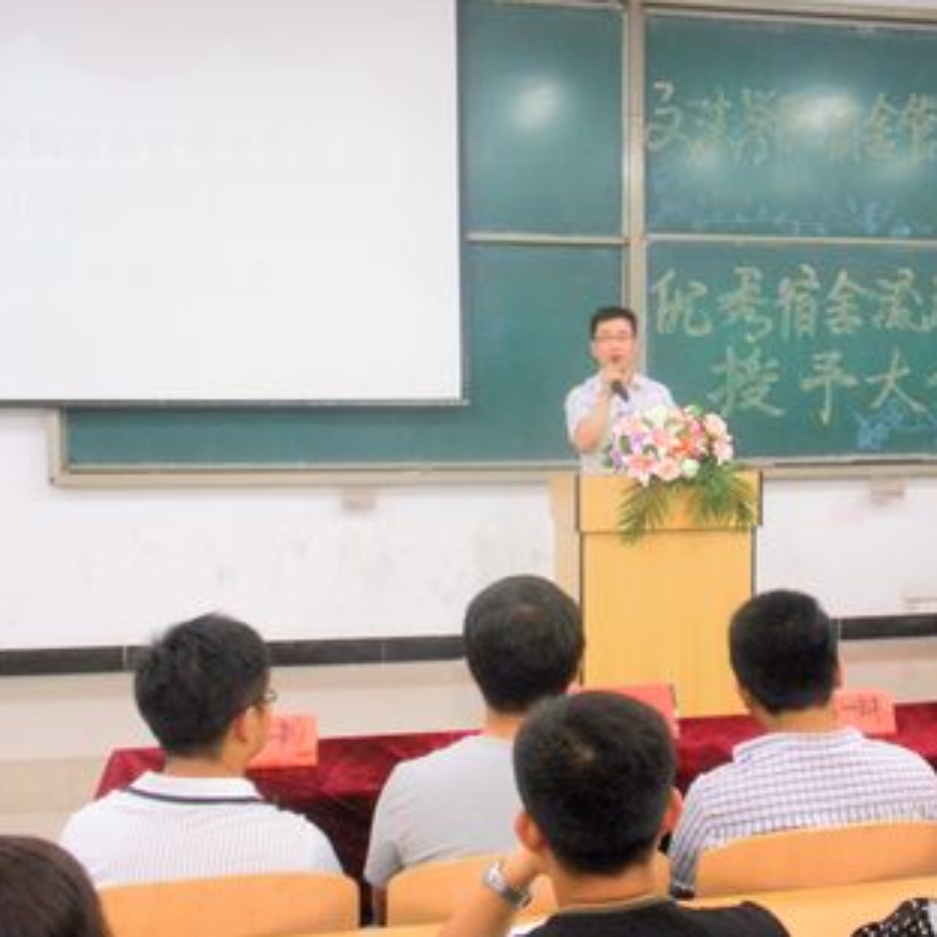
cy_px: 470
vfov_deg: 38.3
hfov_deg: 38.0
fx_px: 1347
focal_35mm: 44
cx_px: 613
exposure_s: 1/13
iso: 200
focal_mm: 6.6
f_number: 3.5
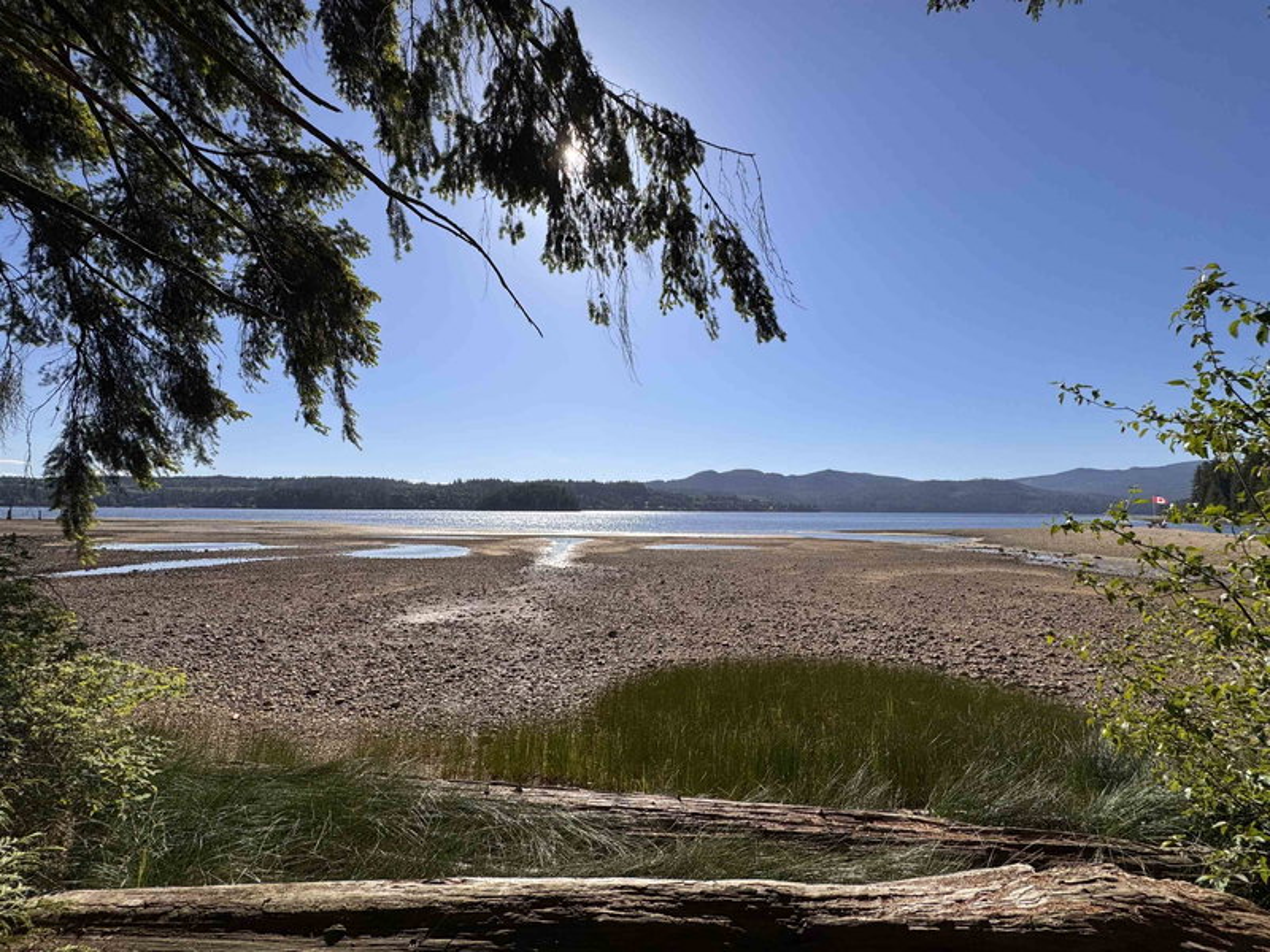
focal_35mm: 14
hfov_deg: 102.1
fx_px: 514
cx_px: 635
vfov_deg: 85.7
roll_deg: +0.2
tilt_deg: +4.8
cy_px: 476
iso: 40
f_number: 2.2
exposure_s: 1/4132
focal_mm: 2.22
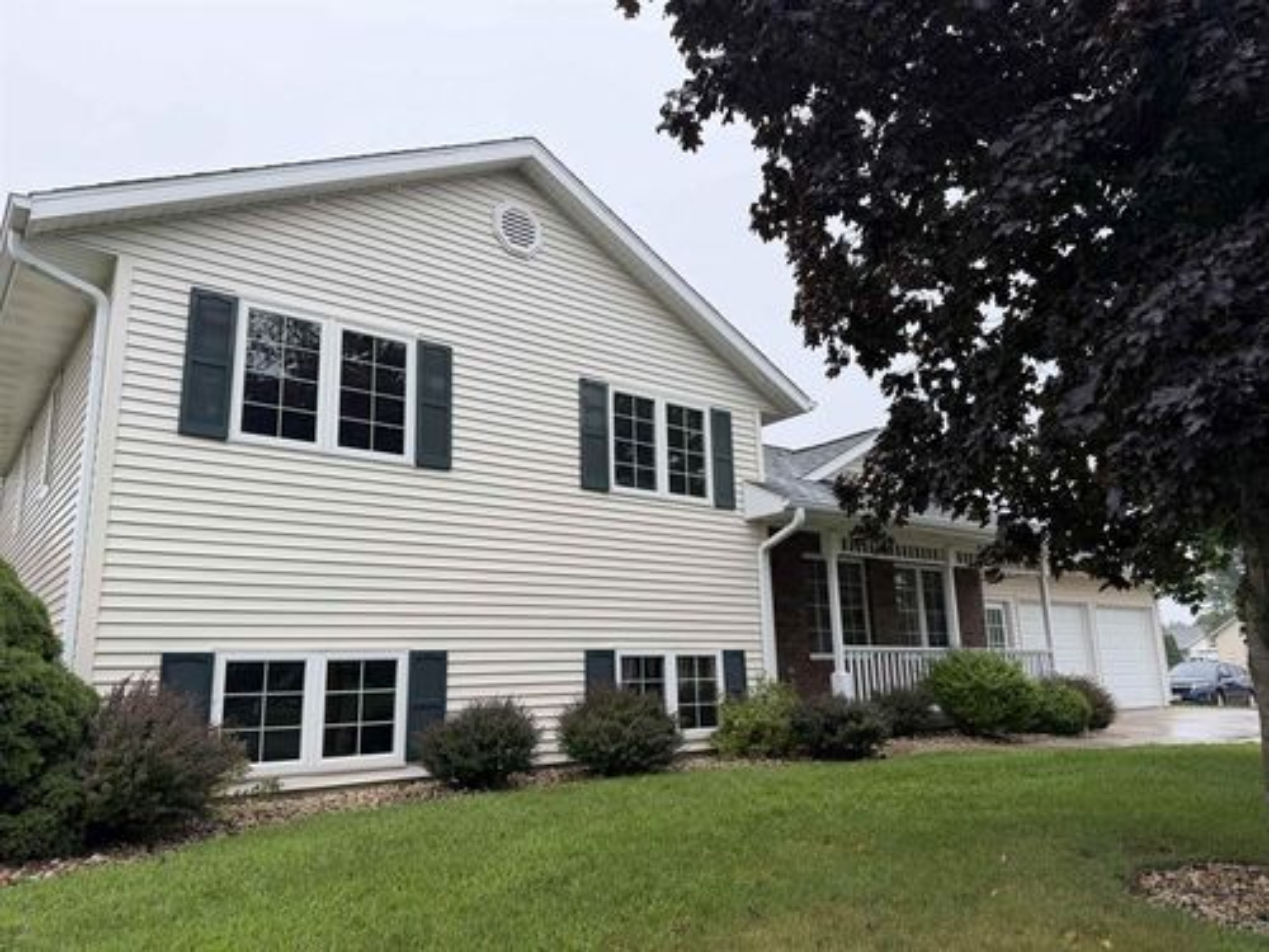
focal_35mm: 24
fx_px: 880
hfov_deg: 71.6
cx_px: 634
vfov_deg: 56.8
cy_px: 476
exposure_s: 1/671
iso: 80
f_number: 1.78
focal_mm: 6.76
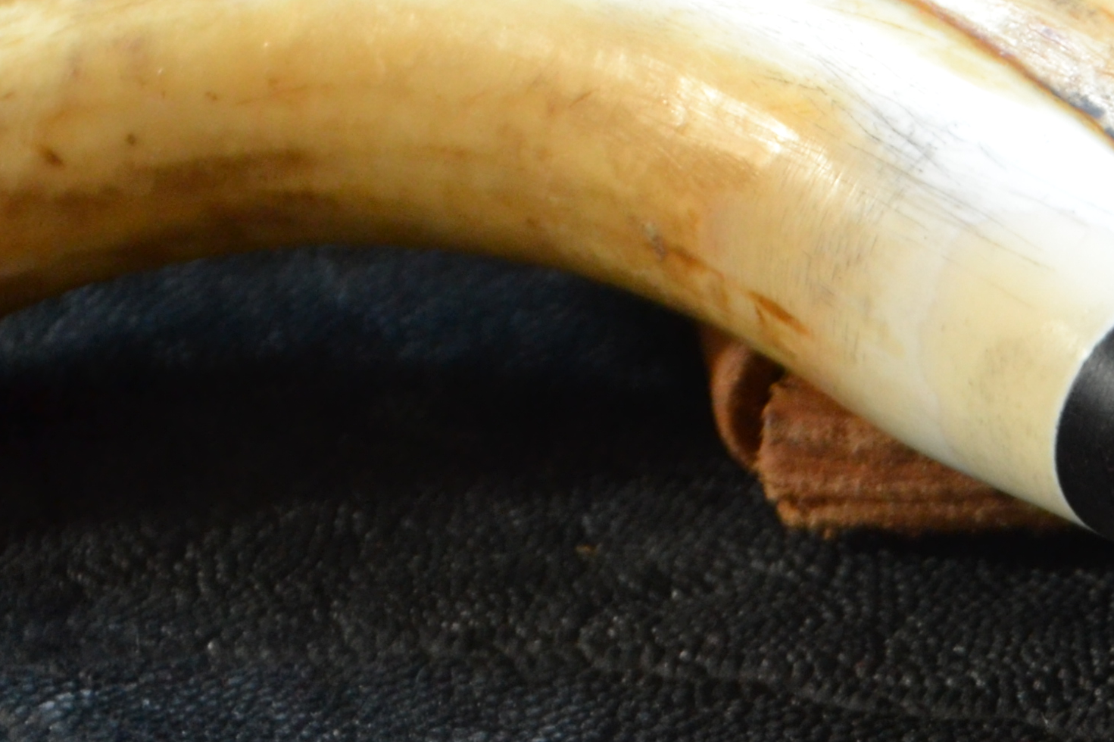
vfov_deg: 4.2
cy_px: 685
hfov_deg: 6.2
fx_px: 10178
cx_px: 1201
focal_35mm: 329
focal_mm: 70
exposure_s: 1/25
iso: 800
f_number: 5.3
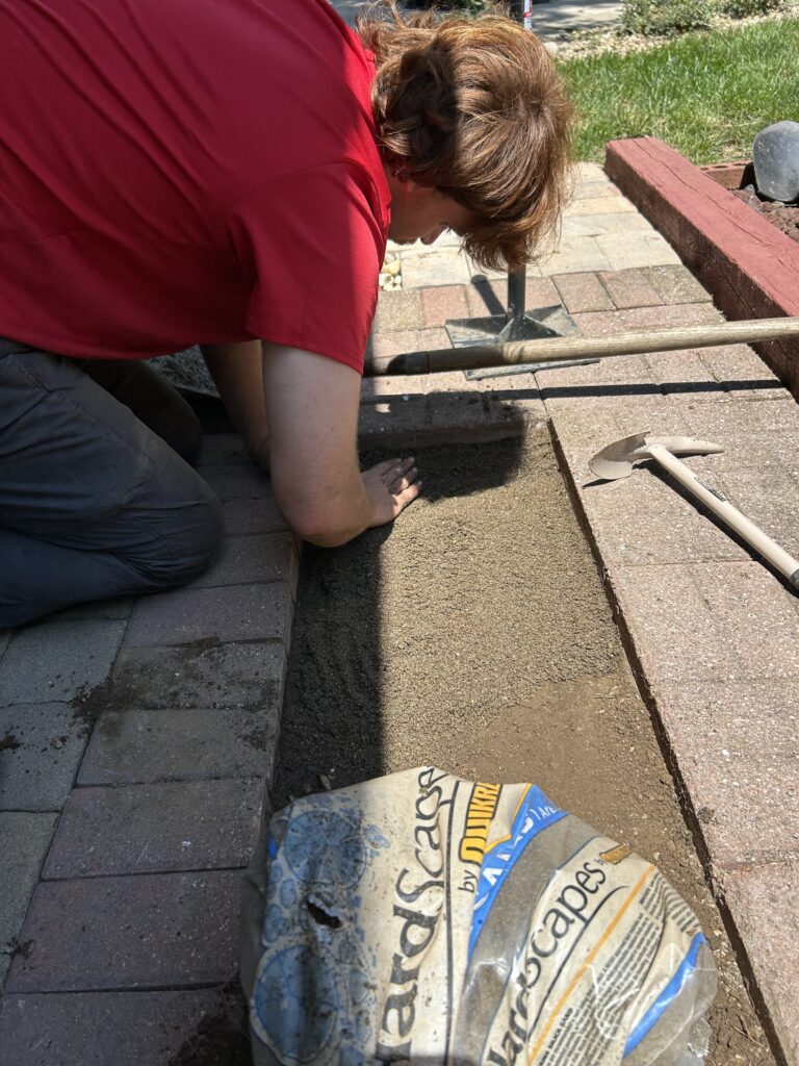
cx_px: 400
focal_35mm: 26
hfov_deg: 53.1
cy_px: 533
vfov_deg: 67.3
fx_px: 800
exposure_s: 1/2299
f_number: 1.5
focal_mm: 5.7
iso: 50
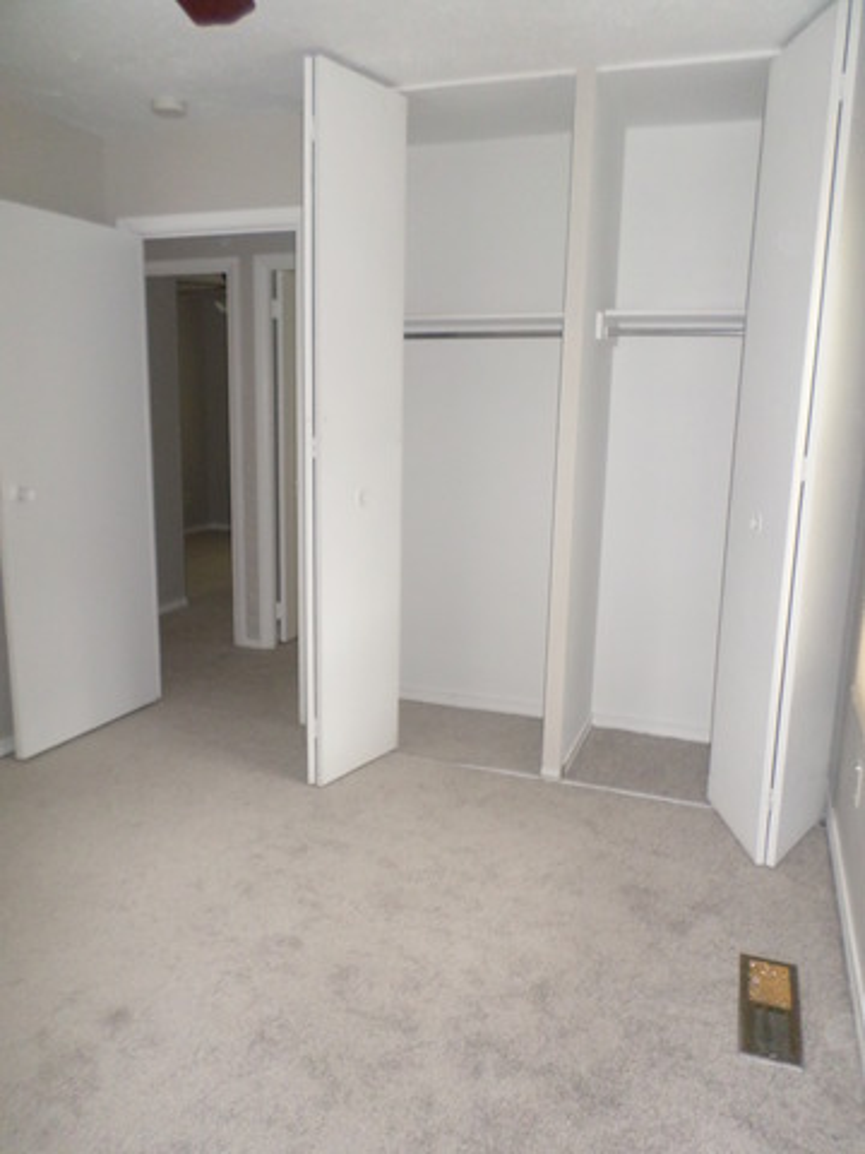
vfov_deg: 69.4
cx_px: 432
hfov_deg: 54.9
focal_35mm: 25
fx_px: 833
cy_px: 577
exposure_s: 1/30
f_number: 2.5
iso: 200
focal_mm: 4.5
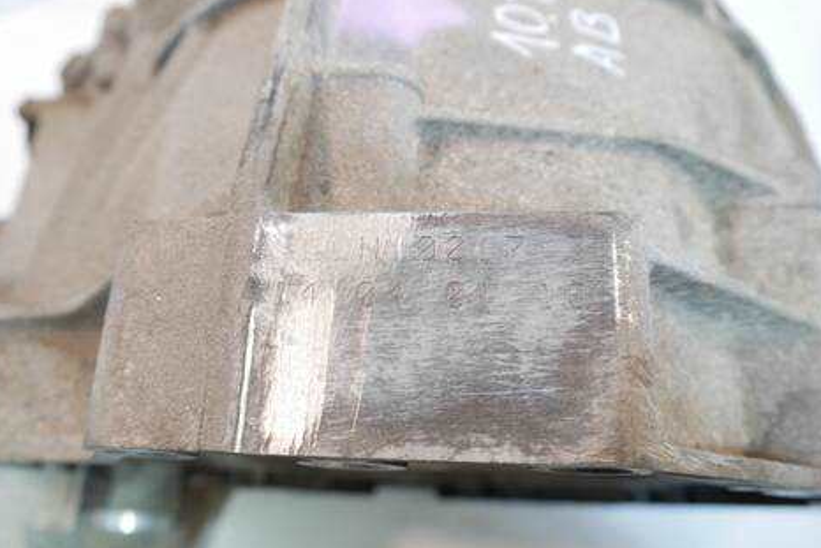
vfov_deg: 43.6
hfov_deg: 61.9
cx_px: 405
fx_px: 684
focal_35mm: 30
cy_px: 280
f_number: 3.5
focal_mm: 14
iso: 640
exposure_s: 1/60
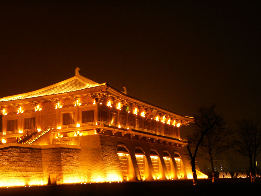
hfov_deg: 32.2
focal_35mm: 60
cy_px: 113
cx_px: 120
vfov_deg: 24.4
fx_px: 452
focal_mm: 9.2
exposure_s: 1.02
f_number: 3.5
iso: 64
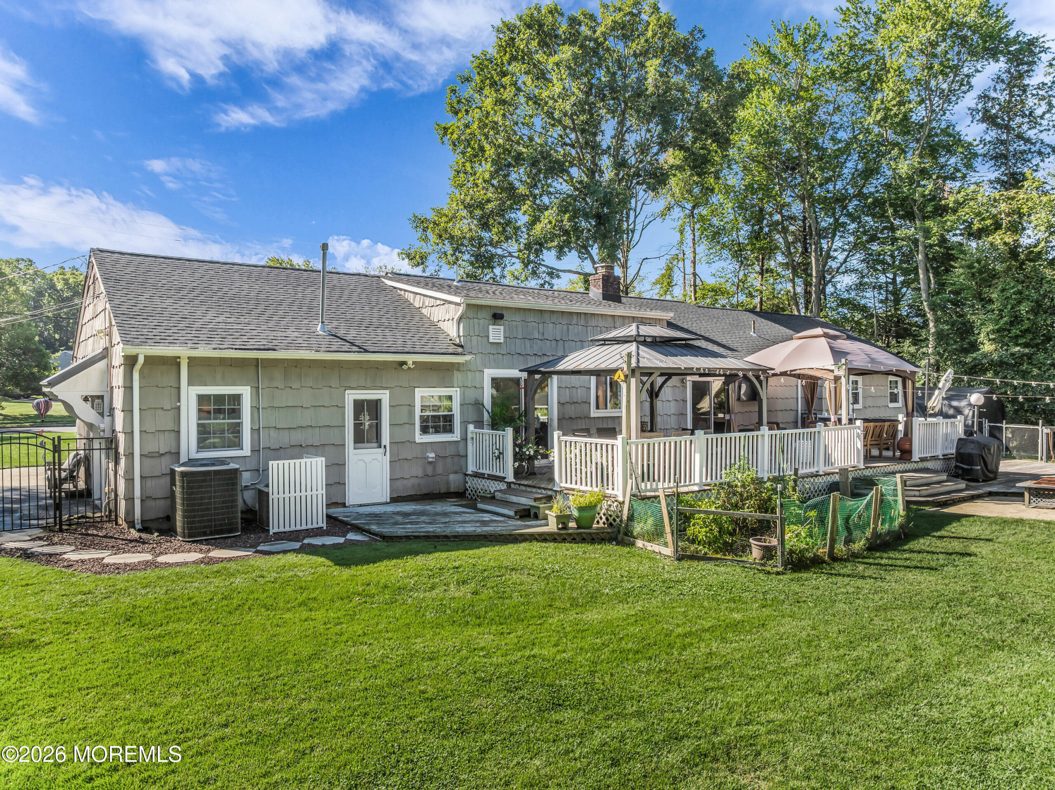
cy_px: 395
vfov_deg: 56.8
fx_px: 731
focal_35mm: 24
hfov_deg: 71.6
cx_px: 528
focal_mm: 12.29
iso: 150
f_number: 2.8
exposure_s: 1/1250
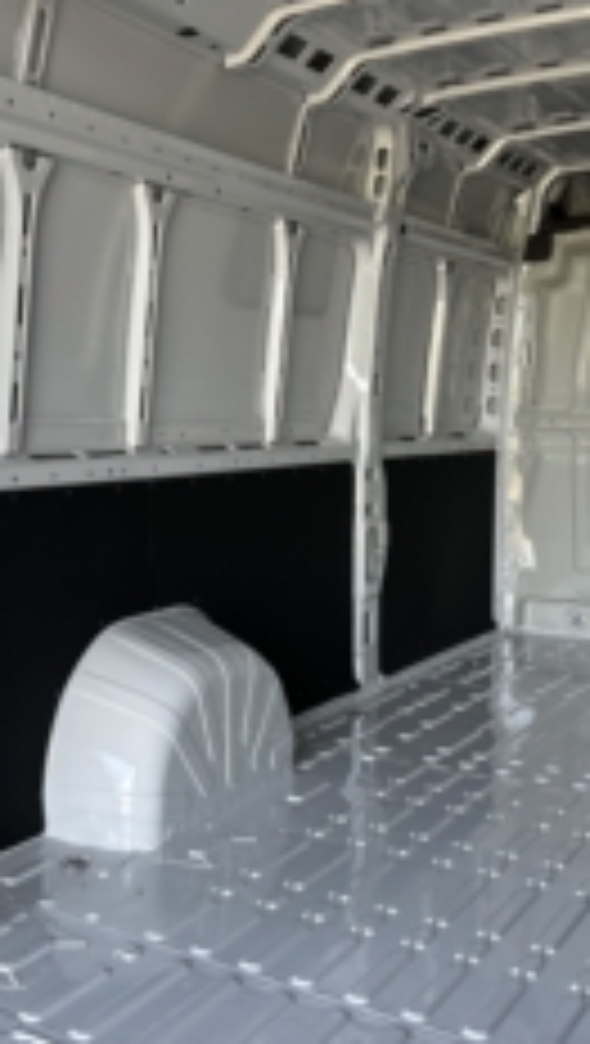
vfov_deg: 45.3
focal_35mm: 45
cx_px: 95
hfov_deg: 26.0
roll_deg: +2.0
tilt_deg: -2.9
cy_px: 454
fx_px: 1248
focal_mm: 6.86
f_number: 1.78
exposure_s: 1/121
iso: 64
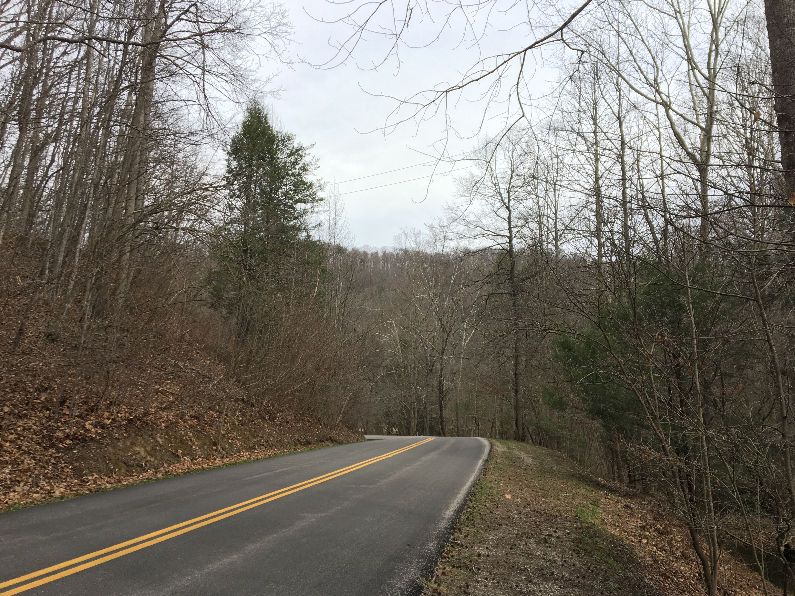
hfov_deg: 60.0
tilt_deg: +9.4
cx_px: 397
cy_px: 299
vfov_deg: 46.8
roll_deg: -0.4
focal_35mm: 30
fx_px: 689
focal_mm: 4.15
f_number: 2.2
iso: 25
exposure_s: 1/439
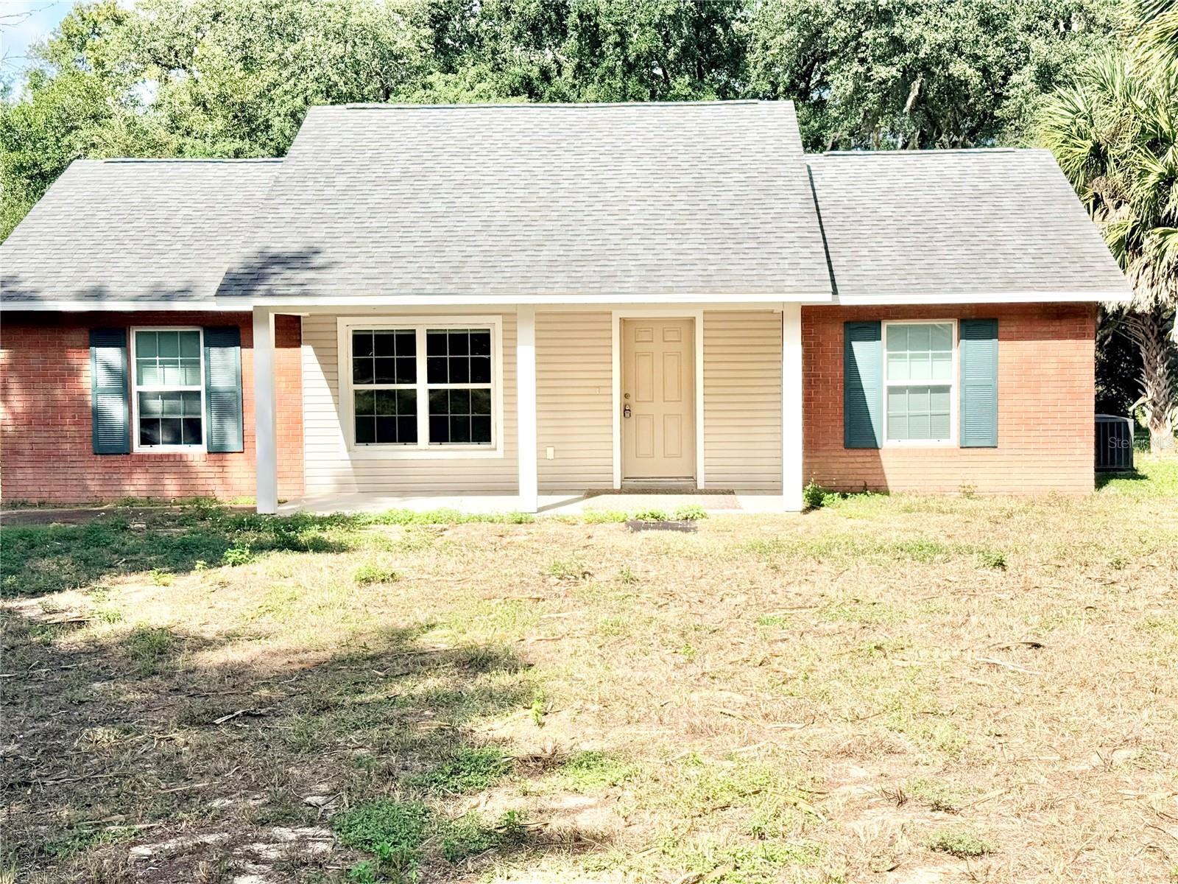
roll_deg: -0.4
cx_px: 589
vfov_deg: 30.3
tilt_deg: -2.3
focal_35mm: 48
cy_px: 442
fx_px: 1633
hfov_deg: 39.7
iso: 64
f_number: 1.78
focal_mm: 6.76
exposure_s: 1/4878
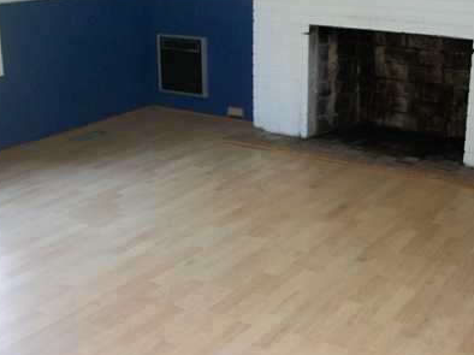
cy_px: 179
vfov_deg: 28.0
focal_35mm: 52
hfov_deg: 36.7
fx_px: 712
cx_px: 290
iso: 160
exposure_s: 1/30
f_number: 2.9
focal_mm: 5.7
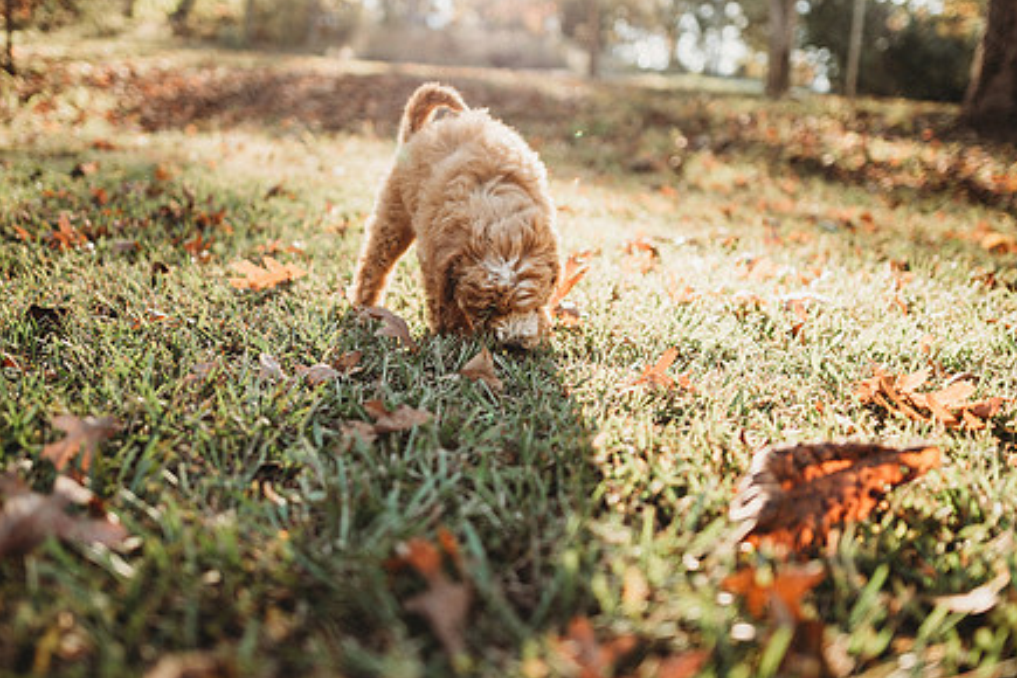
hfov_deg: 58.7
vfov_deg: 41.0
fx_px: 904
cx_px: 486
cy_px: 296
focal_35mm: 32
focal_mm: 24
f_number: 1.8
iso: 100
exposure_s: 1/400
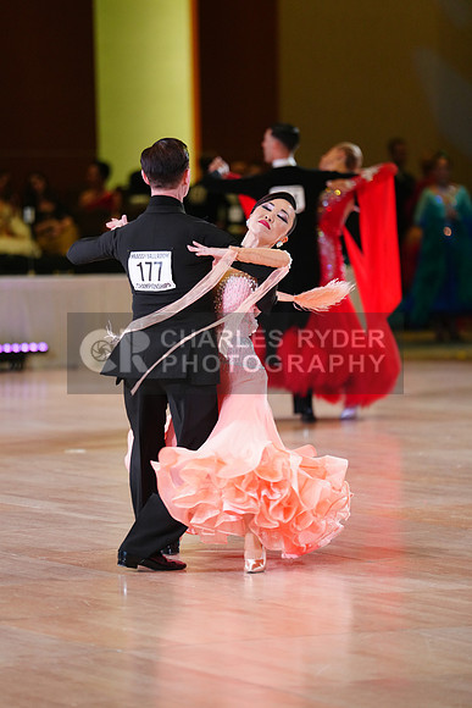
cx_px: 236
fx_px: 3931
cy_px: 354
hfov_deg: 6.9
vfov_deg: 10.3
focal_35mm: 200
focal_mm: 200
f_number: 2.8
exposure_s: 1/400
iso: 2000
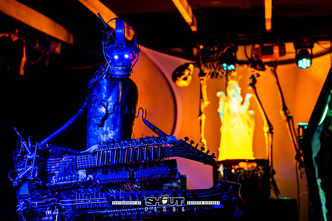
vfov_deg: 20.6
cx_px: 166
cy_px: 110
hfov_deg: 30.4
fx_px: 611
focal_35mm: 66
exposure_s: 1/200
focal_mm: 64.1
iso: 1000
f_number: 2.8
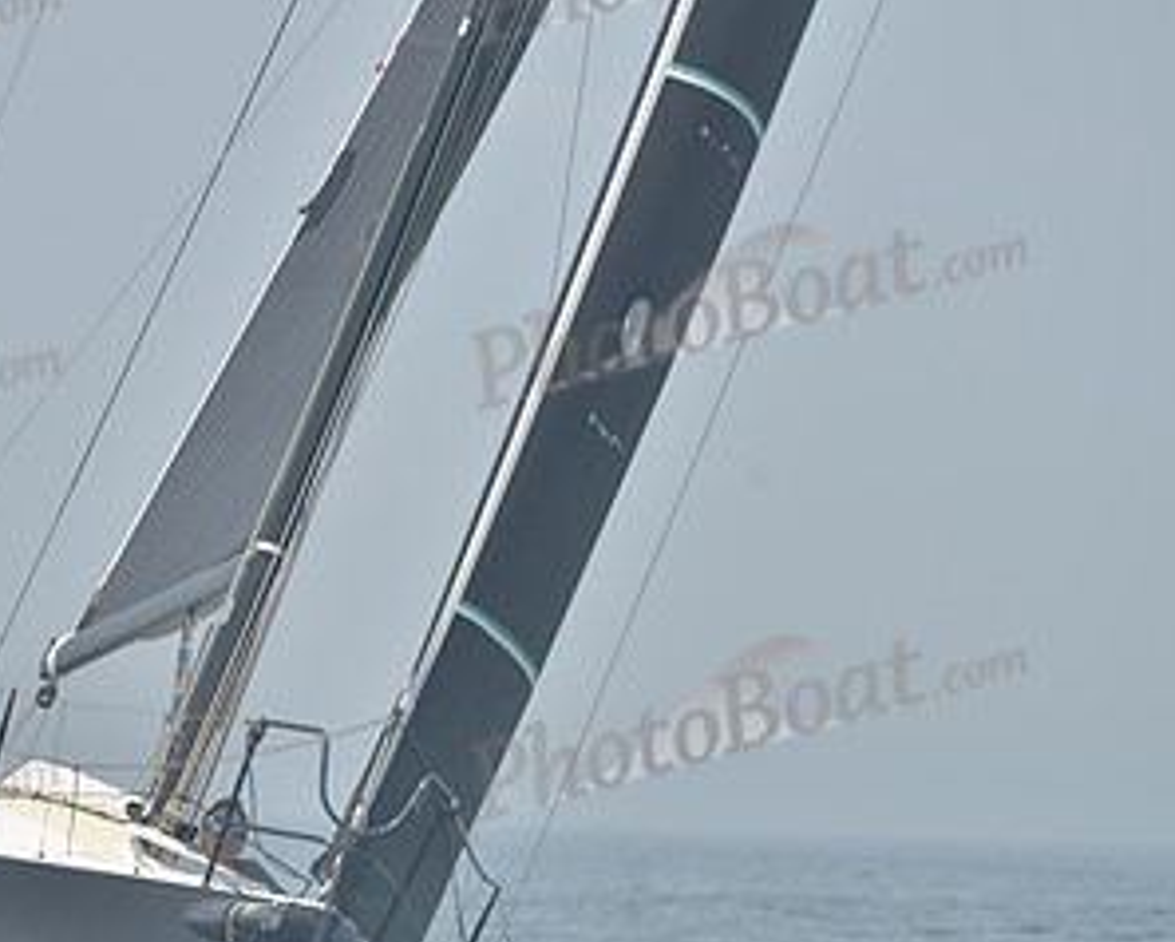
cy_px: 568
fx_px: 15311
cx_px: 269
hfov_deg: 4.4
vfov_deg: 3.5
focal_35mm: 440
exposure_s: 1/1000
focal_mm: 240
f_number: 7.1
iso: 280
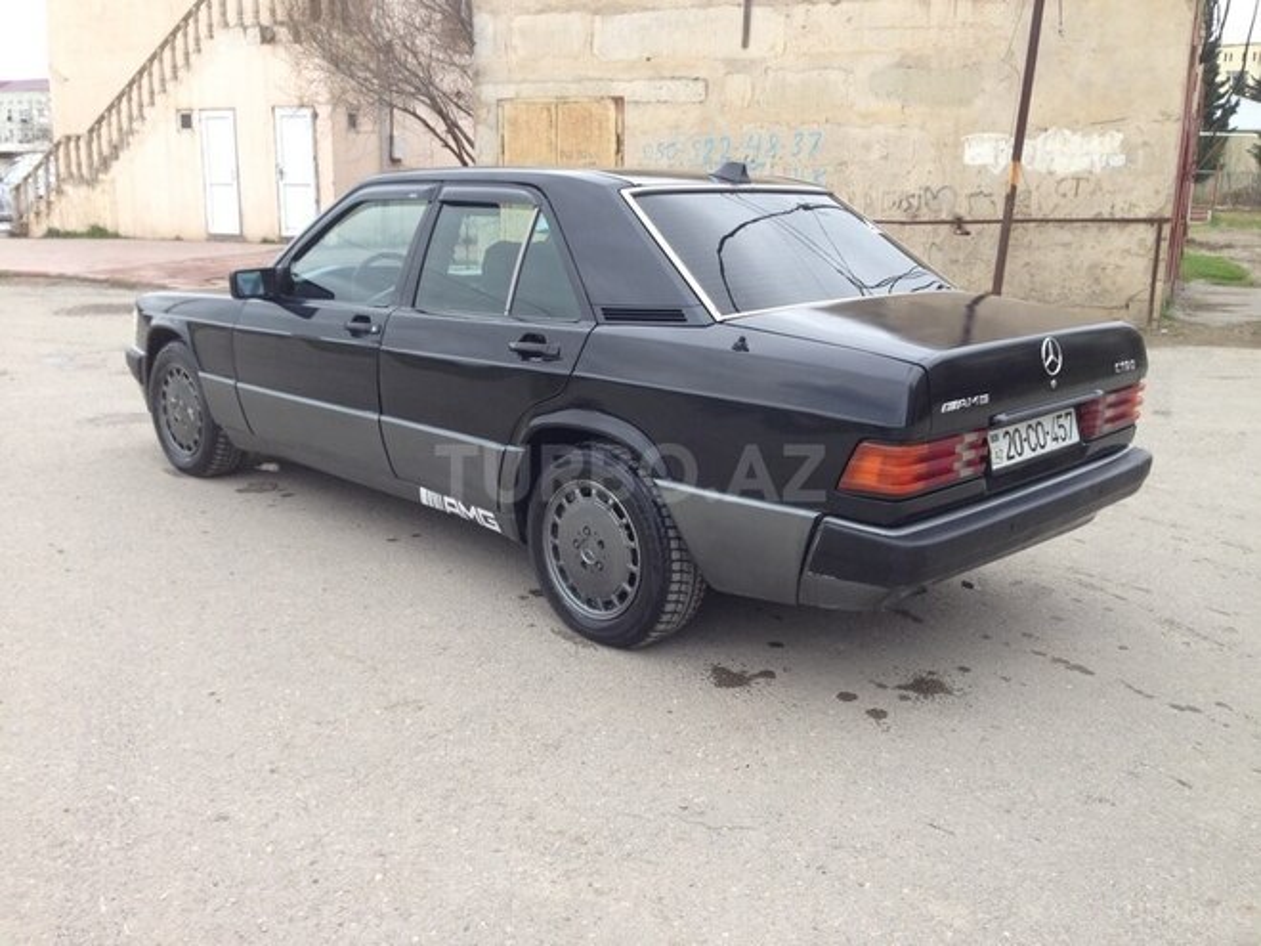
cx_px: 630
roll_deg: -1.6
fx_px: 1202
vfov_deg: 42.9
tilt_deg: -10.7
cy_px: 473
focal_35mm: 33
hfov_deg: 55.4
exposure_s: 1/150
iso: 50
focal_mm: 4.12
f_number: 2.4
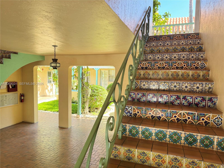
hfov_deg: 71.6
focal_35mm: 24
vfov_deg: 56.8
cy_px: 84
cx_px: 112
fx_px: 155
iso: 100
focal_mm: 6.76
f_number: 1.78
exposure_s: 1/168
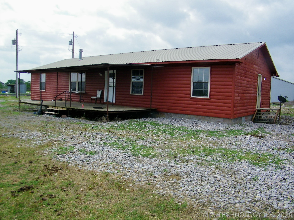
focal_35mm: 28
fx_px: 238
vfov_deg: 49.7
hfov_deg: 63.4
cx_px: 147
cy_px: 110
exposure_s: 1/250
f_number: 7
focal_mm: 5
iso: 80
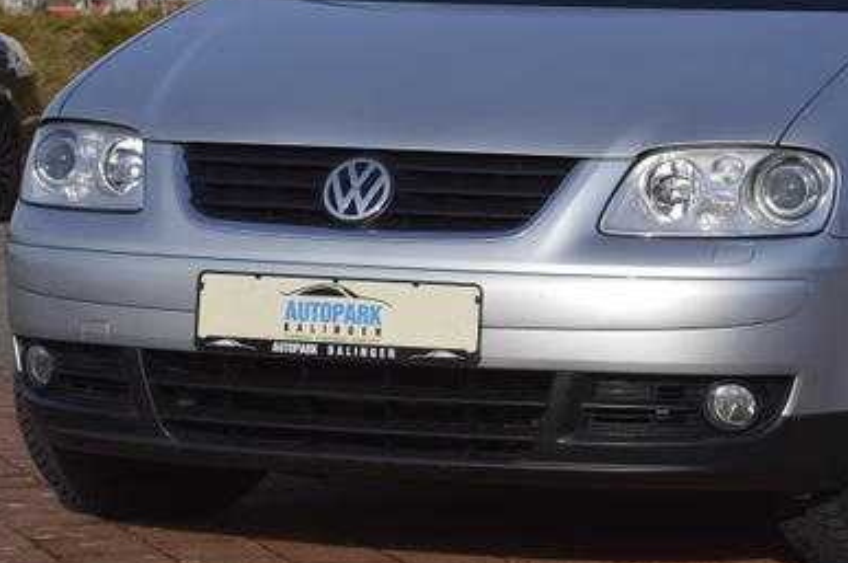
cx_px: 609
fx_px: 3388
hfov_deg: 14.2
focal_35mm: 144
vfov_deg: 9.5
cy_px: 186
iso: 100
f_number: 9
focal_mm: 58
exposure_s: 1/320
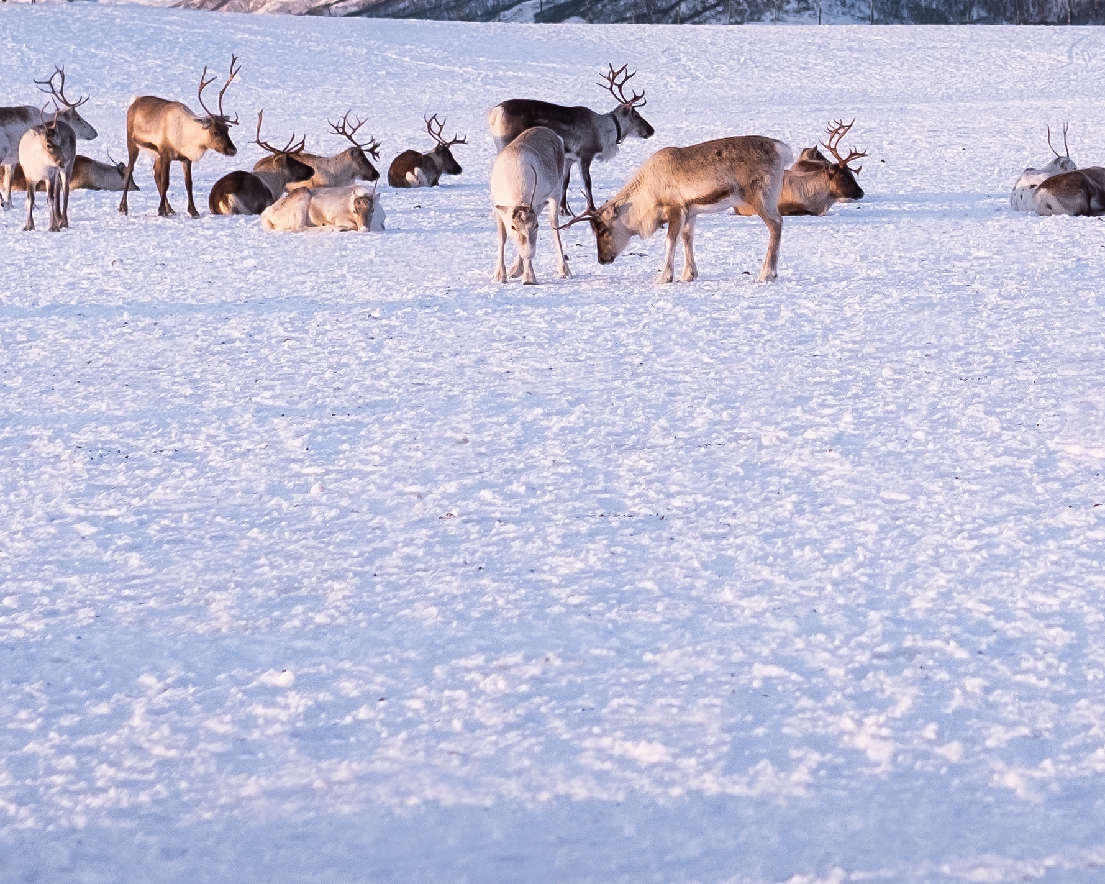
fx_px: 5396
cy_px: -181
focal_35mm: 165
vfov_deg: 9.2
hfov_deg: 11.7
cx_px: 878
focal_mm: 35
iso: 200
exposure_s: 1/2500
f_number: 2
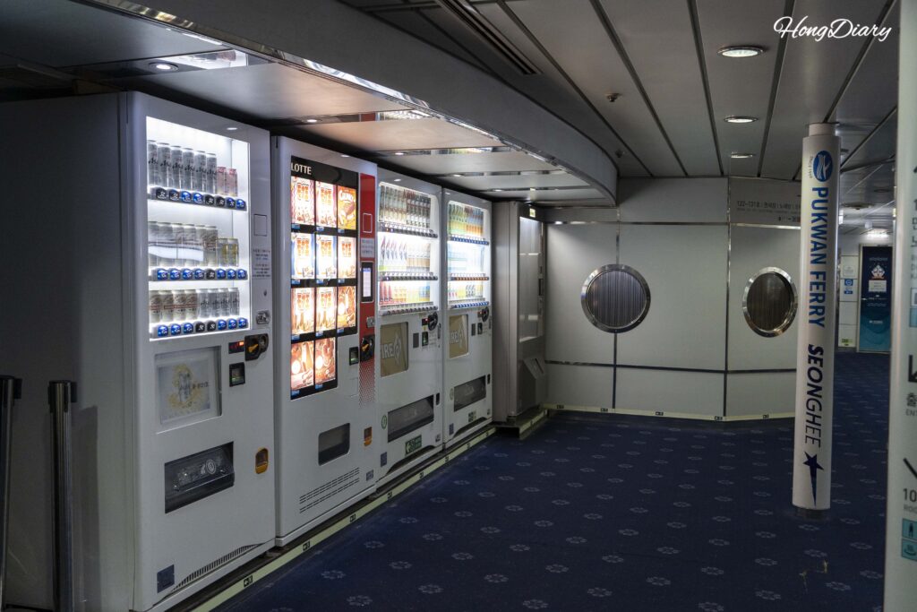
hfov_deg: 61.9
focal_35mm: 30
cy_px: 306
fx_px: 764
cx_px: 458
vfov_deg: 43.6
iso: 2500
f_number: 4.5
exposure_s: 1/160
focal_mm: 30
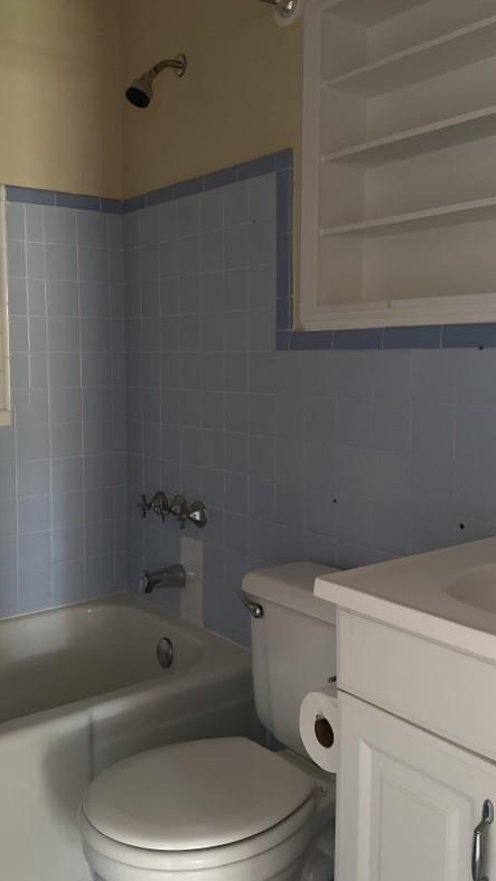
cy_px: 404
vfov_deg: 57.9
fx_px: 795
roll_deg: -0.4
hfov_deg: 34.7
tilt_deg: -3.4
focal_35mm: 34
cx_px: 232
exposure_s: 1/34
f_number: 1.78
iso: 1000
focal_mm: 6.86
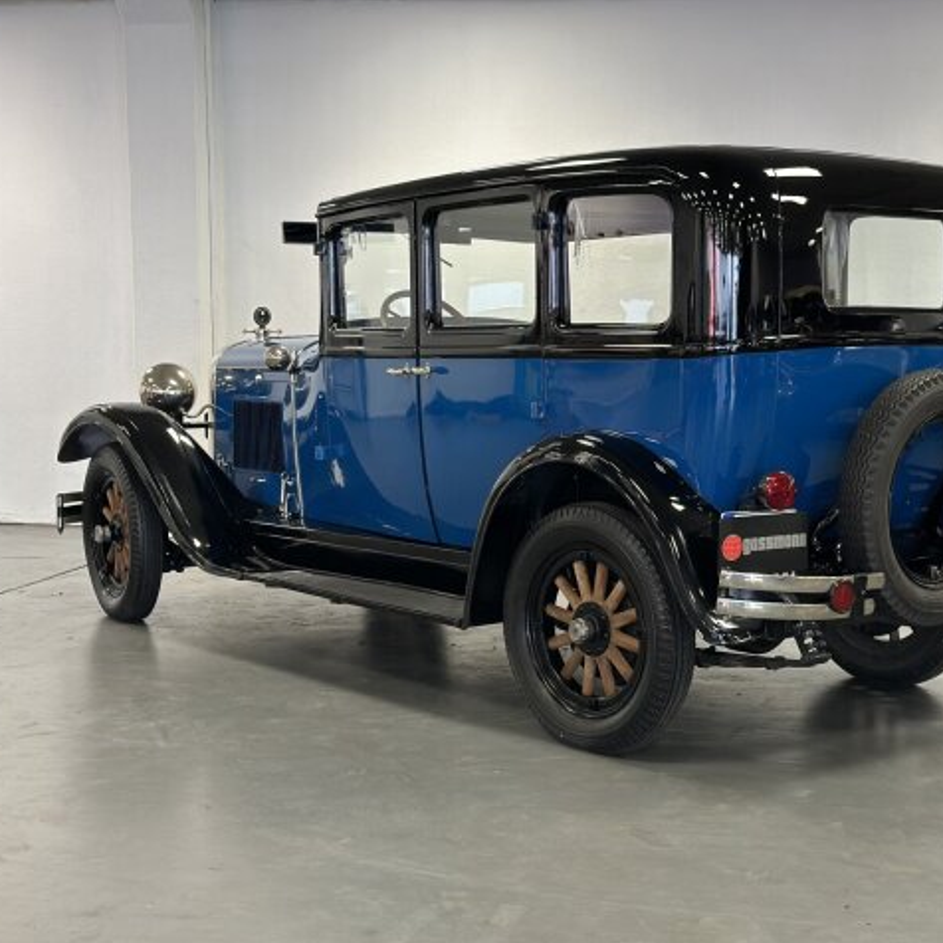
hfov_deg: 30.0
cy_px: 473
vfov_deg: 30.0
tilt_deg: -6.3
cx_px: 573
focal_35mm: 57
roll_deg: -0.4
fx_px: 1757
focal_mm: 6.86
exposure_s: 1/60
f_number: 1.78
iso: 160
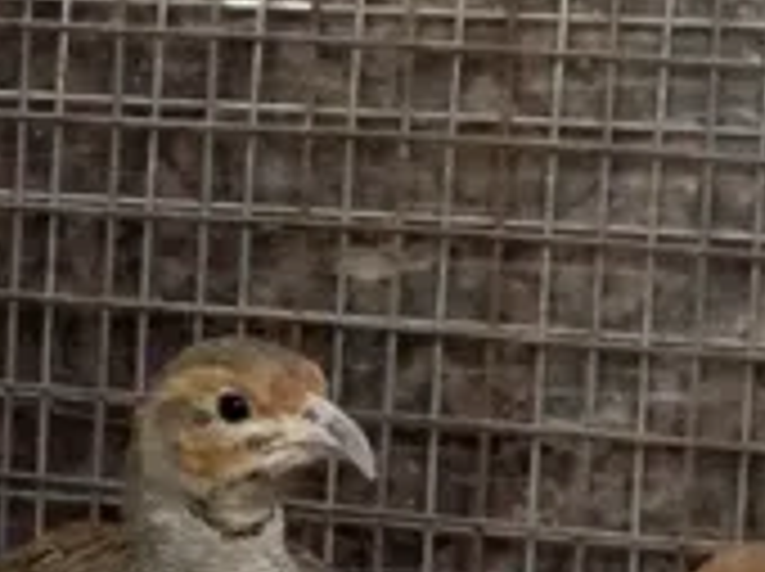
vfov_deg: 15.1
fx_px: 2163
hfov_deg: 19.9
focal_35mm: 98
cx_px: 216
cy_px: 311
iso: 250
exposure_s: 1/60
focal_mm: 4.25
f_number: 1.8
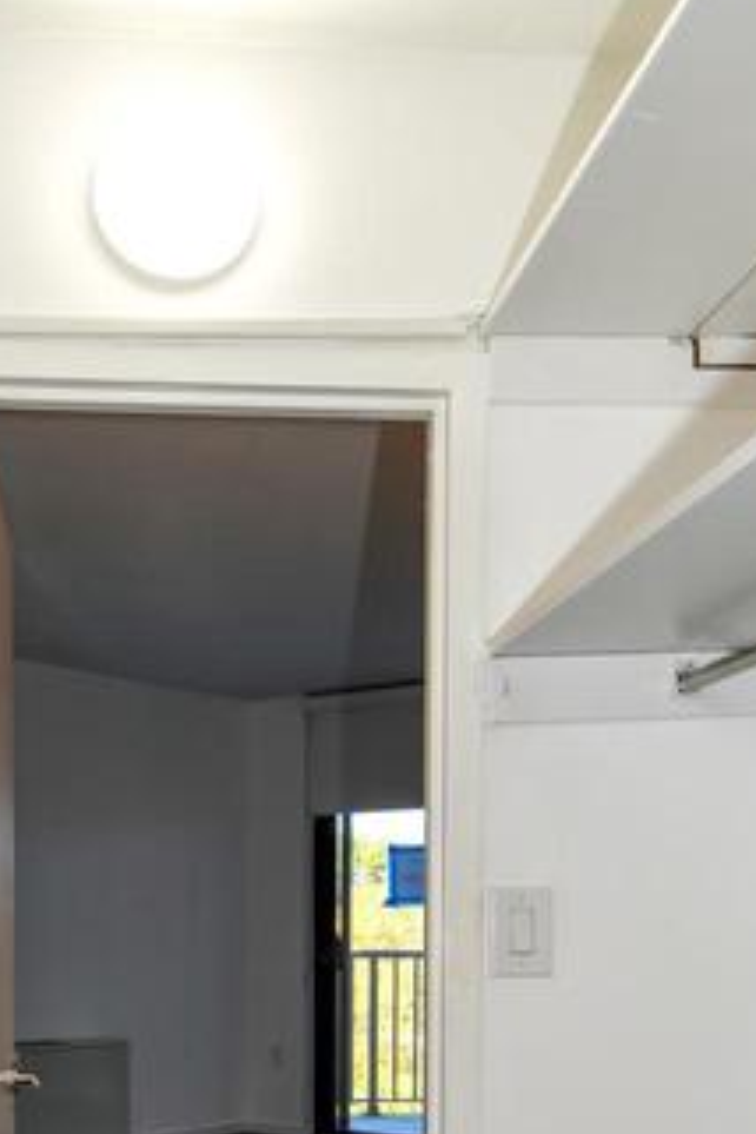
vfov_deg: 42.4
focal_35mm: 43
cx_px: 127
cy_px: 975
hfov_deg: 30.3
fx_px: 1354
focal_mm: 12
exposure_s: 1/60
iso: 125
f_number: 4.5
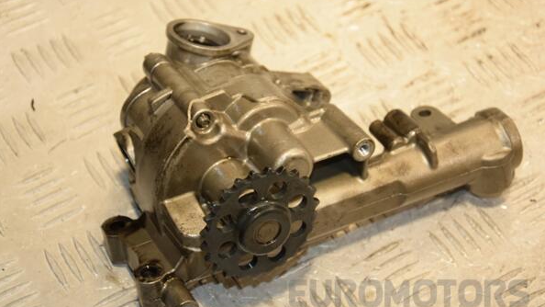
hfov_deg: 23.2
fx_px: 1329
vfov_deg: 13.1
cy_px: 171
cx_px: 272
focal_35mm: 92
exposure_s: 1/160
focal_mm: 58
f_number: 5
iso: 800
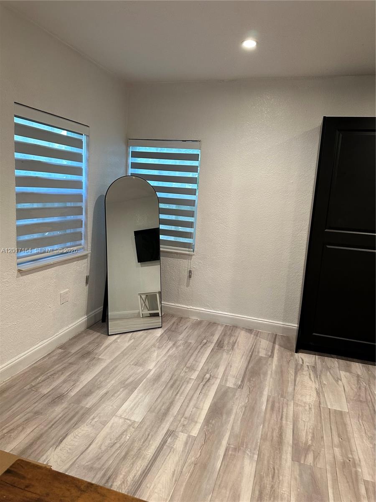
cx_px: 188
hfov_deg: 56.8
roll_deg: -3.8
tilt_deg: -8.5
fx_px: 348
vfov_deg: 71.6
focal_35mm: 24
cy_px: 251
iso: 250
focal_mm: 6.86
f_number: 1.78
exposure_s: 1/60
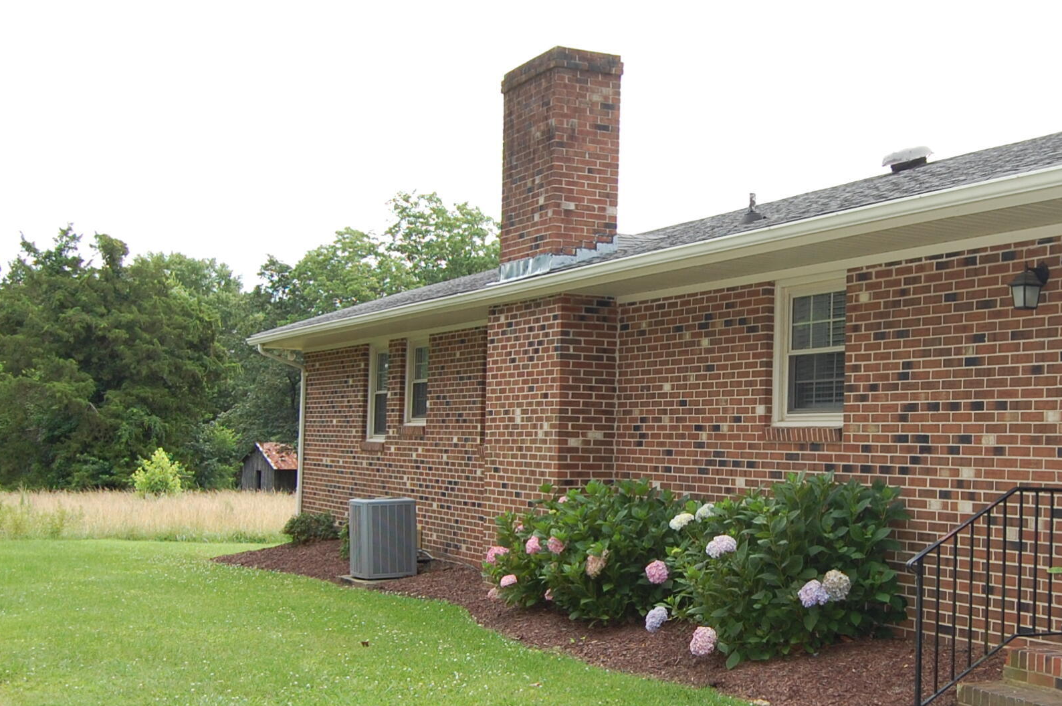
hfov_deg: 38.5
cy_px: 406
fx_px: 1503
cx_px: 708
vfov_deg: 26.4
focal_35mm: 51
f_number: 5.6
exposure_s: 1/500
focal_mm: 18
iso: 280
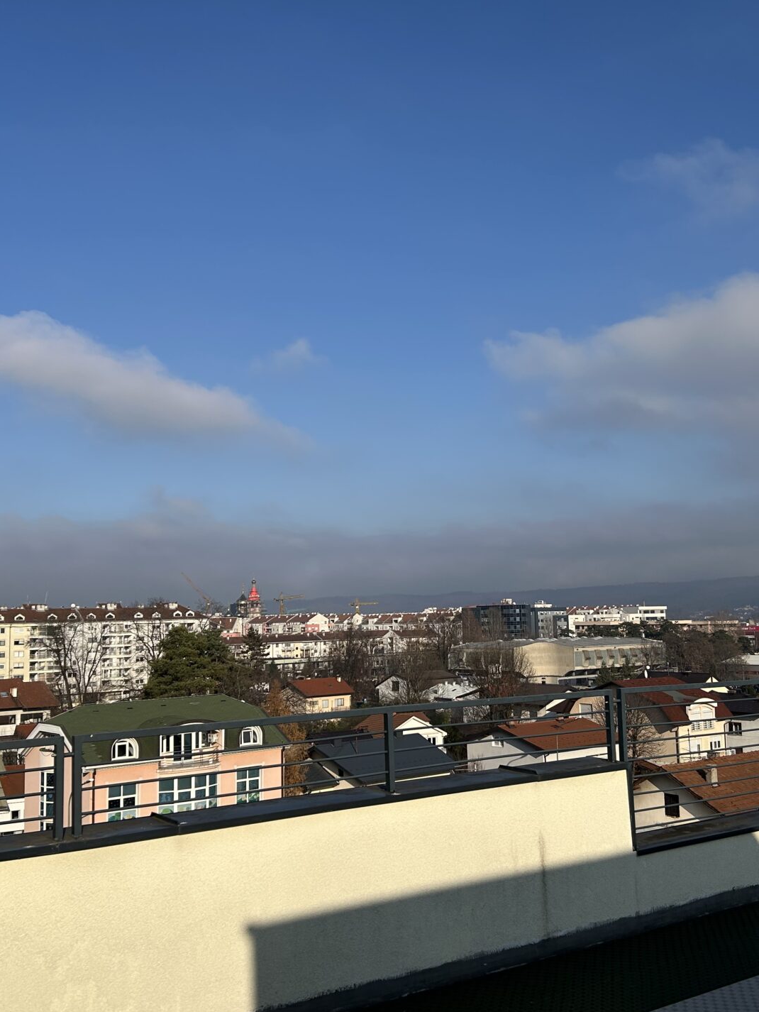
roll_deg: +1.8
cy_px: 507
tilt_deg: +6.3
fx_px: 1023
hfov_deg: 40.6
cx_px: 430
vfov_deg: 52.6
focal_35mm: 35
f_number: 1.5
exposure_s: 1/6579
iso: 50
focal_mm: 5.7
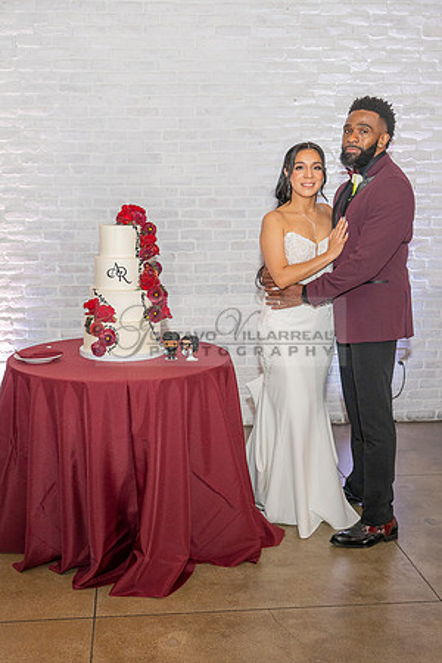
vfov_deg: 46.4
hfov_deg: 31.8
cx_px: 186
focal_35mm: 42
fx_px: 773
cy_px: 332
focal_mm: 28
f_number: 3.5
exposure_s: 1/200
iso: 800
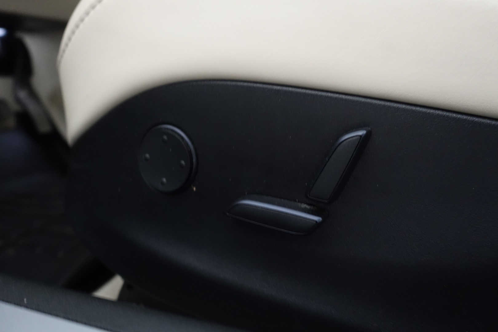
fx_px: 332
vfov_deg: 53.1
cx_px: 249
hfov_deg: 73.7
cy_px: 166
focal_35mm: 24
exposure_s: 1/20
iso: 1000
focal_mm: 8.8
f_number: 2.5
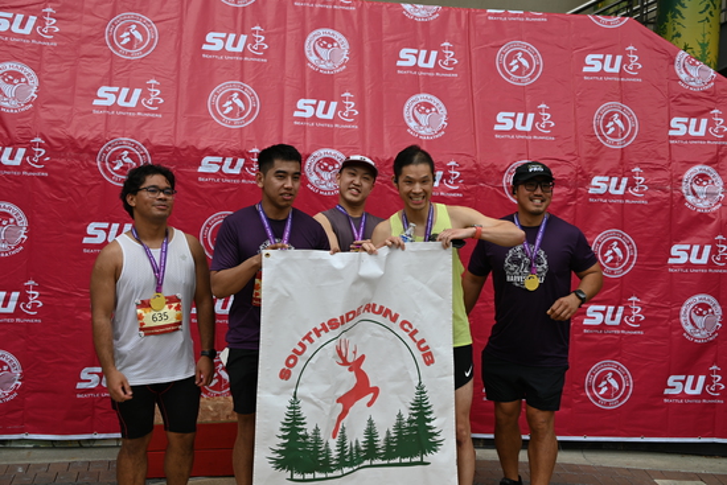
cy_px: 242
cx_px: 364
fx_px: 828
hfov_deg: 47.4
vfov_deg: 32.6
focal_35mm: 41
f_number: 5.6
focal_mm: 41
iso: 100
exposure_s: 1/250
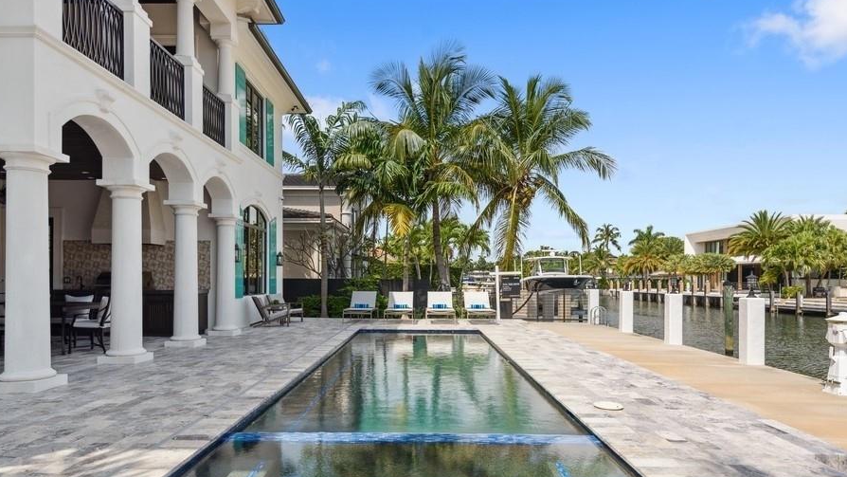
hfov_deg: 76.3
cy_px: 280
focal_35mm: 24
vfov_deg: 47.5
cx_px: 412
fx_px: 539
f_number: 8
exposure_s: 1/320
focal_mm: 20
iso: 250
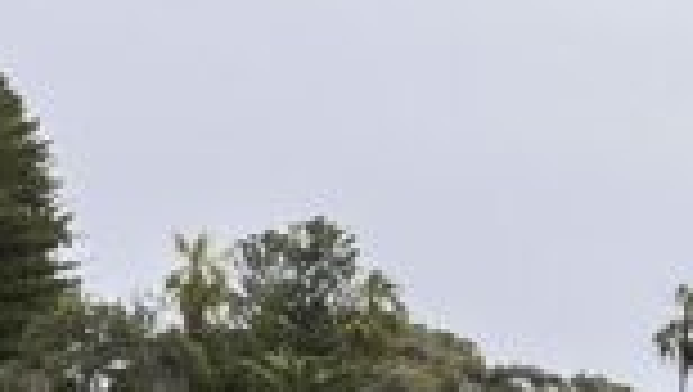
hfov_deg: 15.0
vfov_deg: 8.0
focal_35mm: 141
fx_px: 2594
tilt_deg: -4.0
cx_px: 630
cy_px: 910
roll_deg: -0.6
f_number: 1.6
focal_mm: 5.1
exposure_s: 1/371
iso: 50
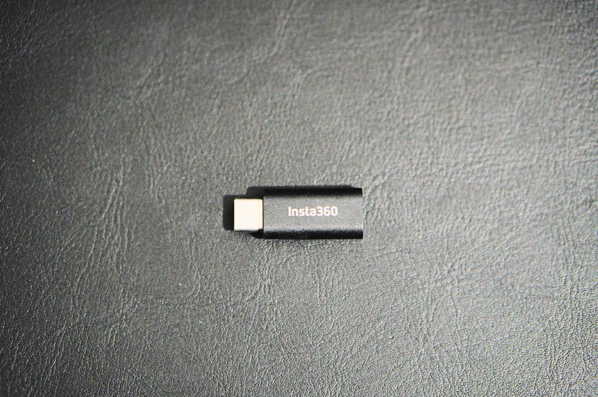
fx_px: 1245
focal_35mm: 75
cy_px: 198
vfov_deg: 18.2
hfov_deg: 27.0
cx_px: 299
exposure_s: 1/125
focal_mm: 50
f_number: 1.8
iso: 6400
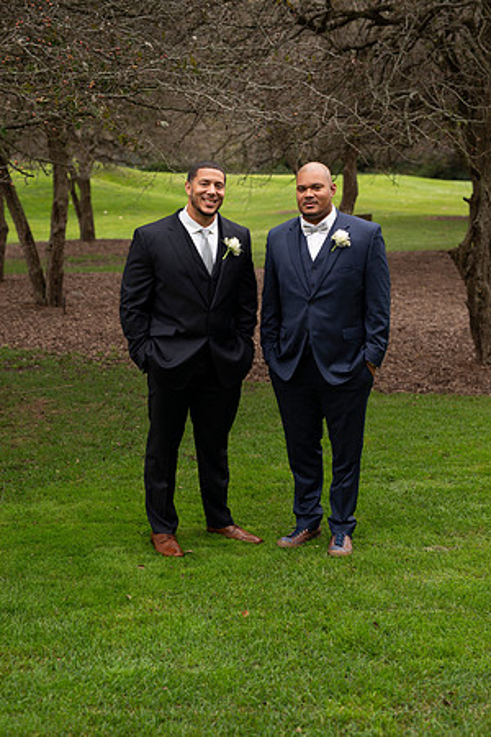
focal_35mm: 50
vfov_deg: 39.6
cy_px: 368
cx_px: 246
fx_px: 1023
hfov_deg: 27.0
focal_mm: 50
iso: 100
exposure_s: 1/250
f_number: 3.2
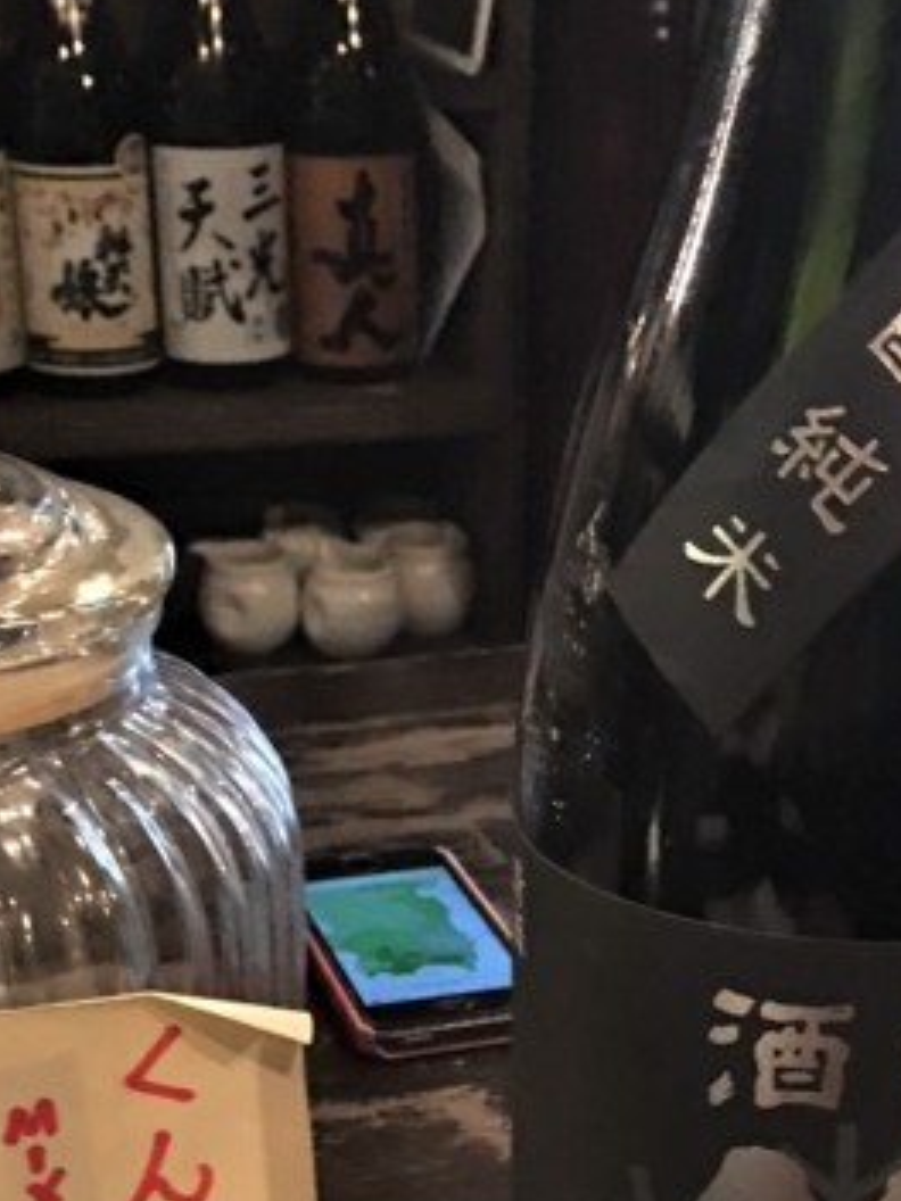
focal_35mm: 66
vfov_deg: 27.5
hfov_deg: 22.2
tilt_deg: -31.4
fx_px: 2291
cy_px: 1239
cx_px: 495
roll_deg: +0.3
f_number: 2.2
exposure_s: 1/4
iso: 80
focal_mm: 4.15
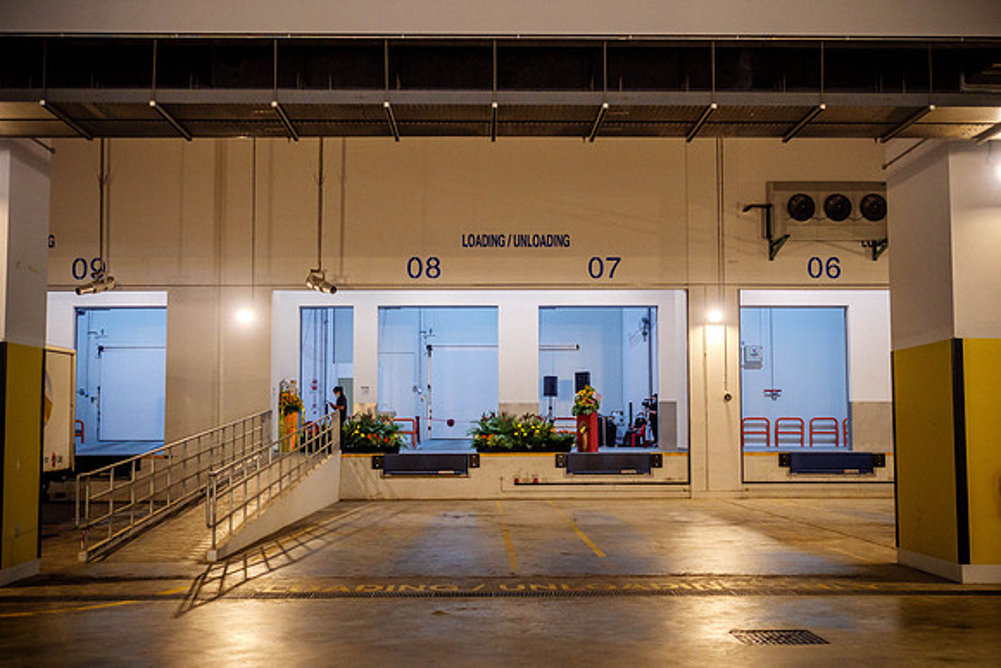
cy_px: 334
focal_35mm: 43
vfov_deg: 31.4
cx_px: 500
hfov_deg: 45.7
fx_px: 1188
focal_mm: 20
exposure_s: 1/100
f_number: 2.8
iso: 800
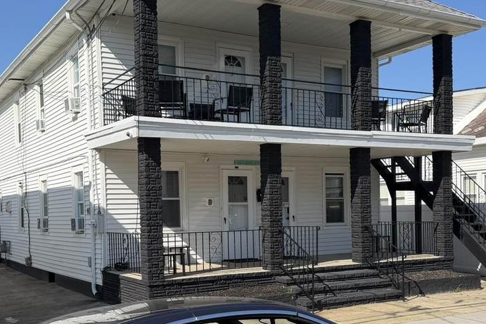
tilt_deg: -1.8
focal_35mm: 45
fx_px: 607
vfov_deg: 29.6
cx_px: 244
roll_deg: +1.8
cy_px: 225
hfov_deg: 43.6
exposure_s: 1/4405
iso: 80
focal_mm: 6.76
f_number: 1.78
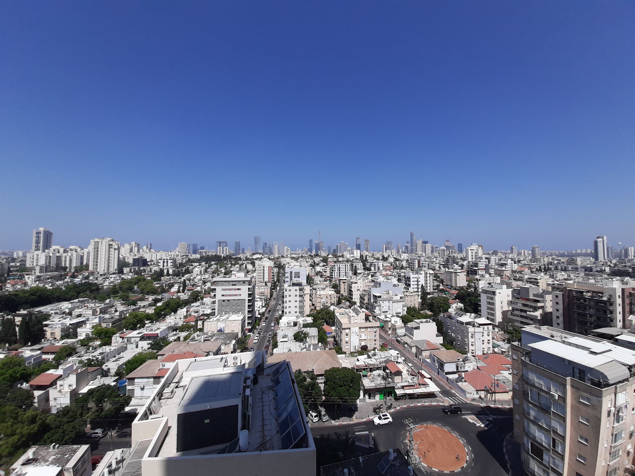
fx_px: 238
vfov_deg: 89.9
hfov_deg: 106.2
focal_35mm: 13
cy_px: 238
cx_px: 318
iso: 40
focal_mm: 1.42
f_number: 2.2
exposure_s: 1/1736
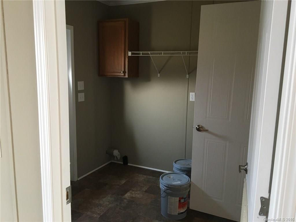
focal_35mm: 29
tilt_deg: -8.3
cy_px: 111
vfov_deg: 48.2
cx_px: 148
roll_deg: -0.8
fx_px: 248
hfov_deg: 61.7
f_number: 2.2
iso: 125
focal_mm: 4.15
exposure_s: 1/30
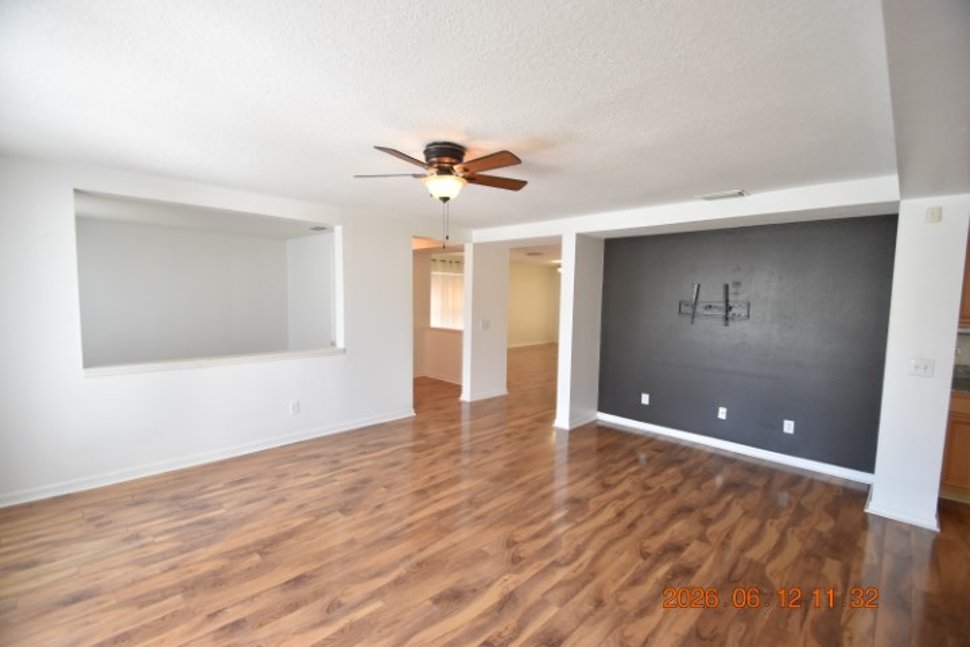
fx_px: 404
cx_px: 485
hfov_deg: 100.4
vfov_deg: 77.3
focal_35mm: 15
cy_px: 324
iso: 800
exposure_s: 1/60
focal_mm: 10
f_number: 3.5
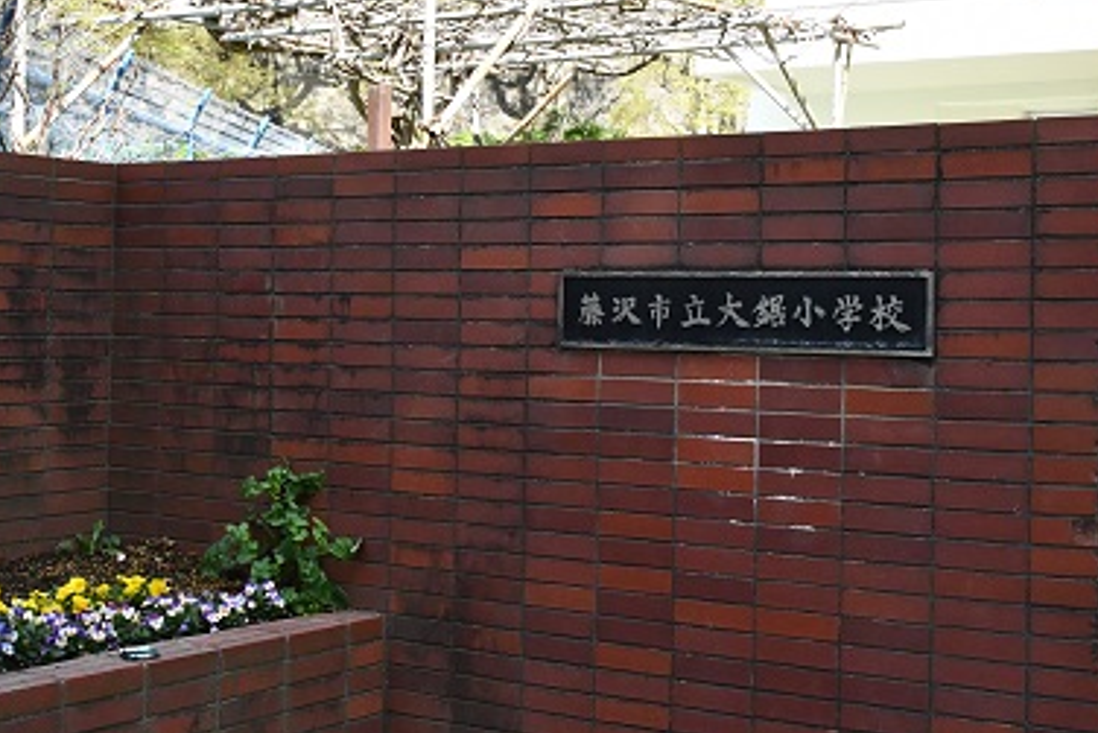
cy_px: 263
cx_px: 707
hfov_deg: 33.7
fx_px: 1800
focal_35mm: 59
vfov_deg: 22.9
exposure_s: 1/800
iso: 3200
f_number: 14
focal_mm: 25
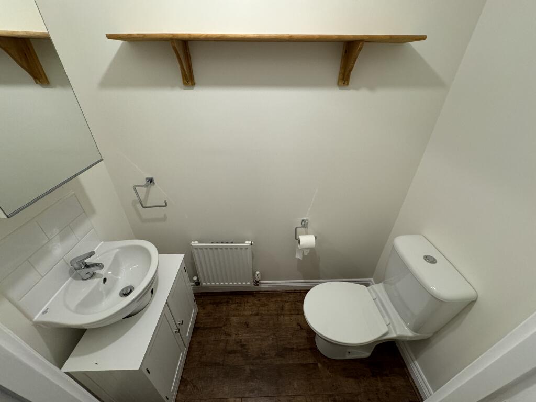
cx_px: 268
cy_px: 201
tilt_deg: -32.7
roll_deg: -0.3
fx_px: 217
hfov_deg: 102.1
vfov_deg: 85.7
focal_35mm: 14
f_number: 2.2
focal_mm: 2.22
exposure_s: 1/99
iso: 250
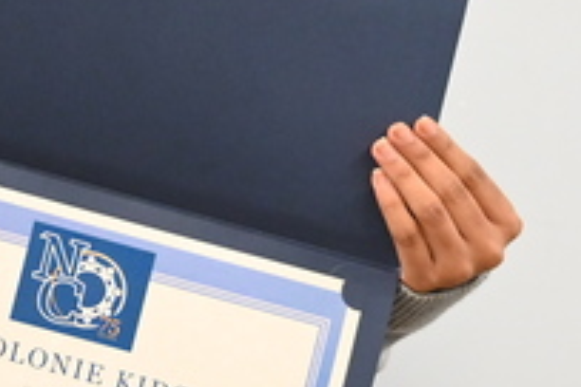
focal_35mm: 201
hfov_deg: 10.0
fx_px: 3244
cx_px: -234
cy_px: -53
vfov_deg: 6.8
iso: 3200
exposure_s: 1/60
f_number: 4
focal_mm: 40
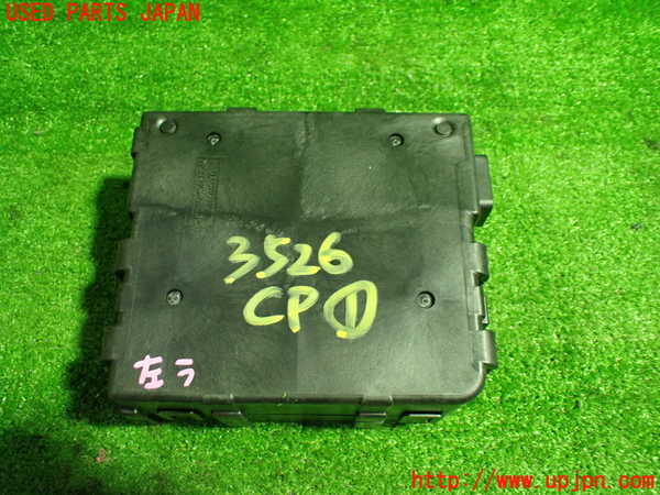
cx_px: 330
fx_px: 572
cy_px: 248
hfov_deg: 60.0
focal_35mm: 30
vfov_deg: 46.8
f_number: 2.3
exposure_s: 1/50
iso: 800
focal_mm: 5.4
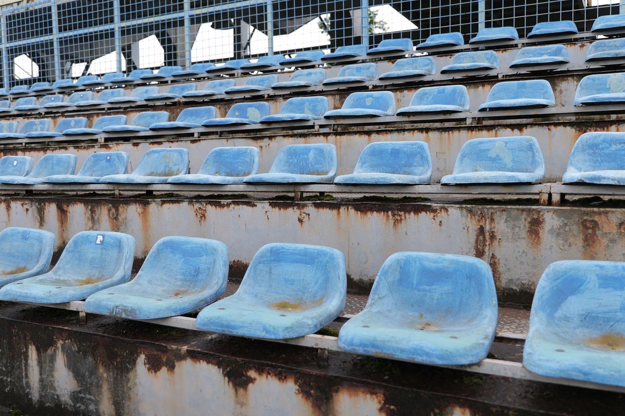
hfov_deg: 58.7
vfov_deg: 41.1
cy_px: 208
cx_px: 312
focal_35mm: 32
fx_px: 556
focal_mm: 32
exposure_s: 1/1000
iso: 250
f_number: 4
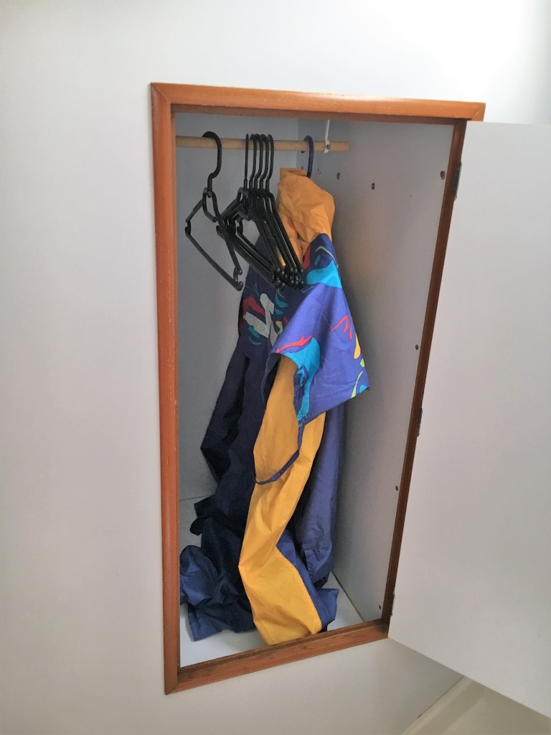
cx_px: 276
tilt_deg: -23.5
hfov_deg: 48.2
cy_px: 368
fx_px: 615
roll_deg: -3.6
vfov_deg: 61.7
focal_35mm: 29
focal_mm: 4.15
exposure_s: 1/33
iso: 50
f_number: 2.2
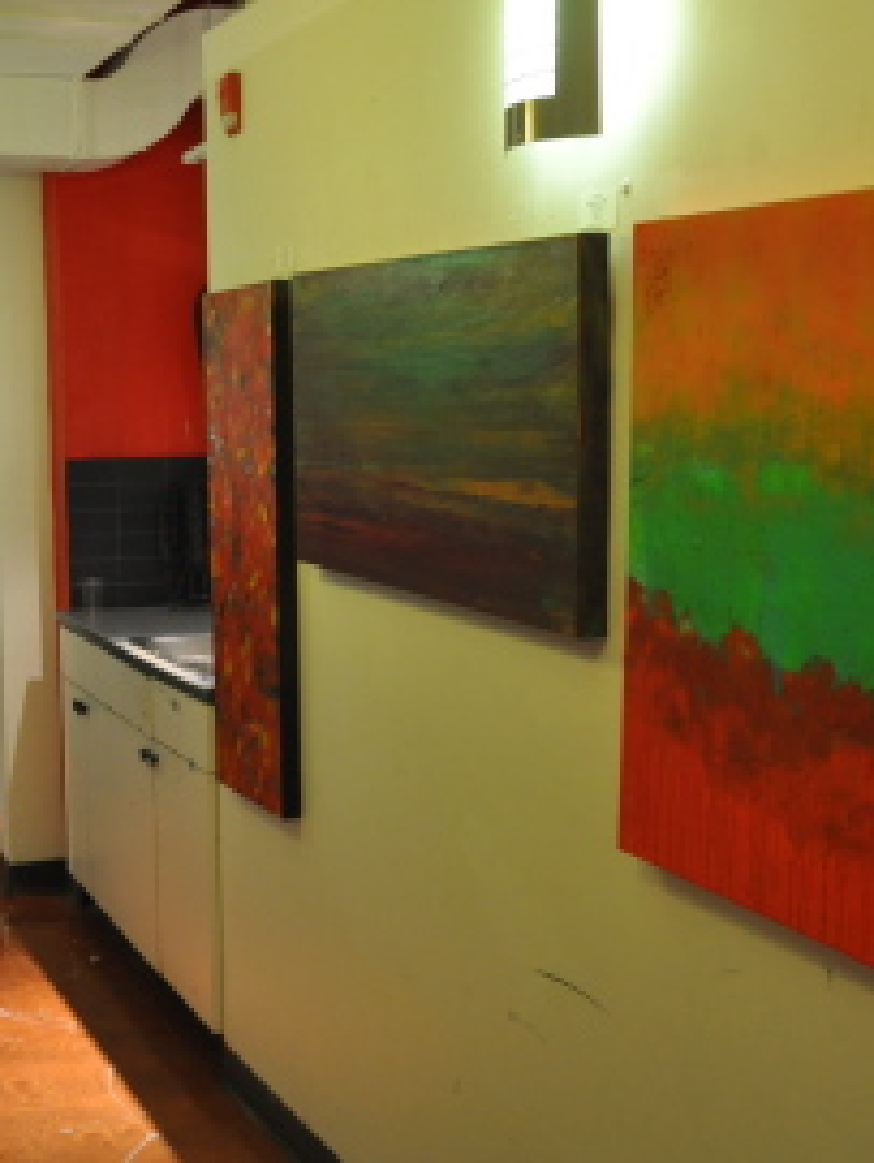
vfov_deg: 39.5
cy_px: 685
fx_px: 1613
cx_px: 482
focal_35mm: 48
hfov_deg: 30.3
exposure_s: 1/30
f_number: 3.5
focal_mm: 18
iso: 1100
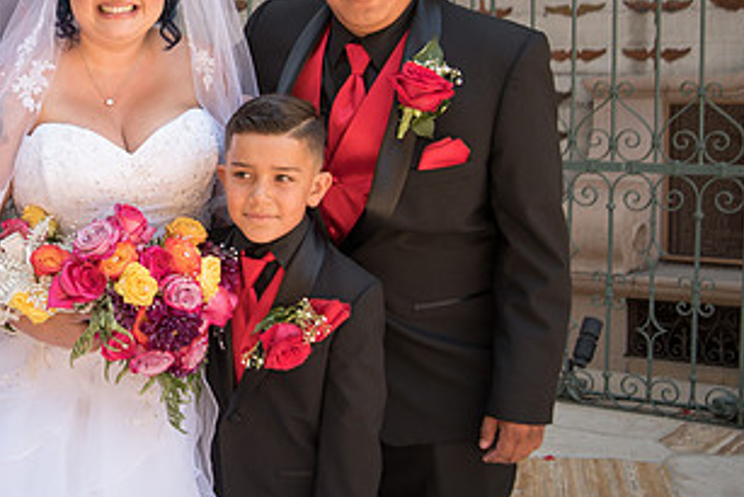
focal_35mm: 68
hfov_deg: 28.7
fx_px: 1406
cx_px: 102
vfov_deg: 20.0
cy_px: 159
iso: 100
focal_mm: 36
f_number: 4.5
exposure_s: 1/100
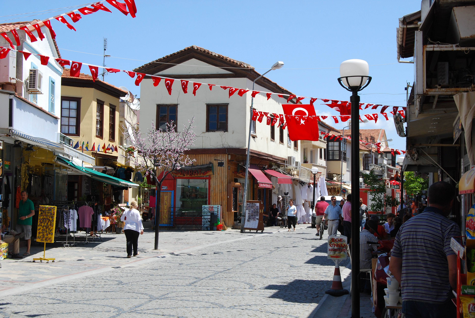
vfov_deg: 21.6
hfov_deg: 31.9
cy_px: 159
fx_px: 832
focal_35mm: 63
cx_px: 238
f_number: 10
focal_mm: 42
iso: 180
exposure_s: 1/250
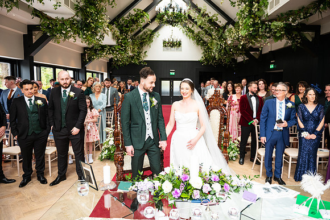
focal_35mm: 24
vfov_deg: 53.2
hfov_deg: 73.7
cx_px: 165
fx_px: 220
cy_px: 110
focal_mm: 24
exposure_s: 1/200
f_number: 3.5
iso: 400
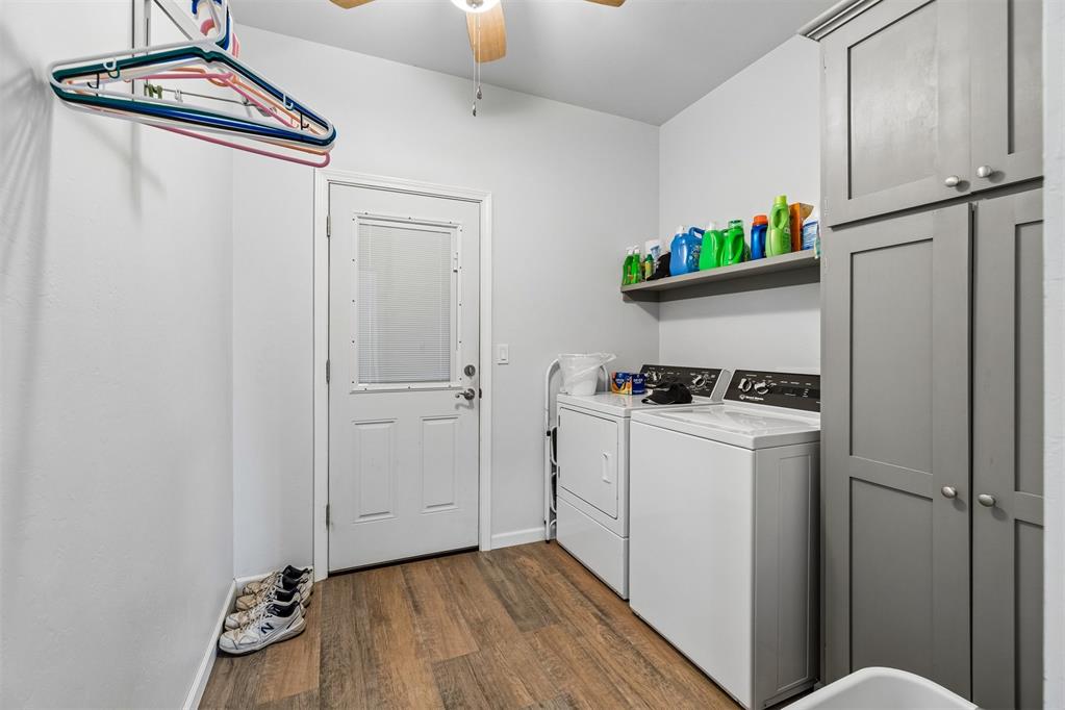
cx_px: 532
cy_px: 355
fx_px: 444
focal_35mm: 15
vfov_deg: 77.3
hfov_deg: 100.4
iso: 200
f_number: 6.3
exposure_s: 1/15
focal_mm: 10
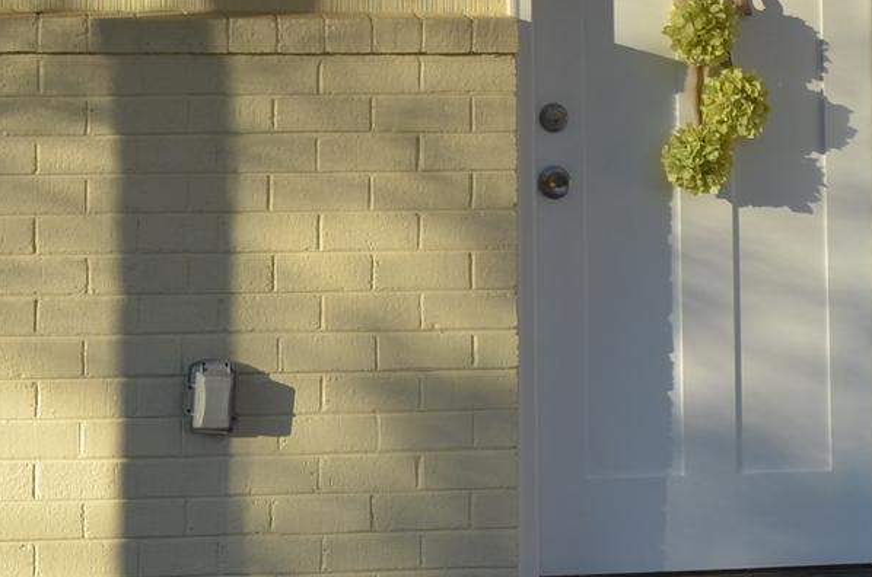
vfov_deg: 11.5
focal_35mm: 113
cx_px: 462
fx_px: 2731
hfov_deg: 18.1
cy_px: -322
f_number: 7.1
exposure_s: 1/200
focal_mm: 22
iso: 200
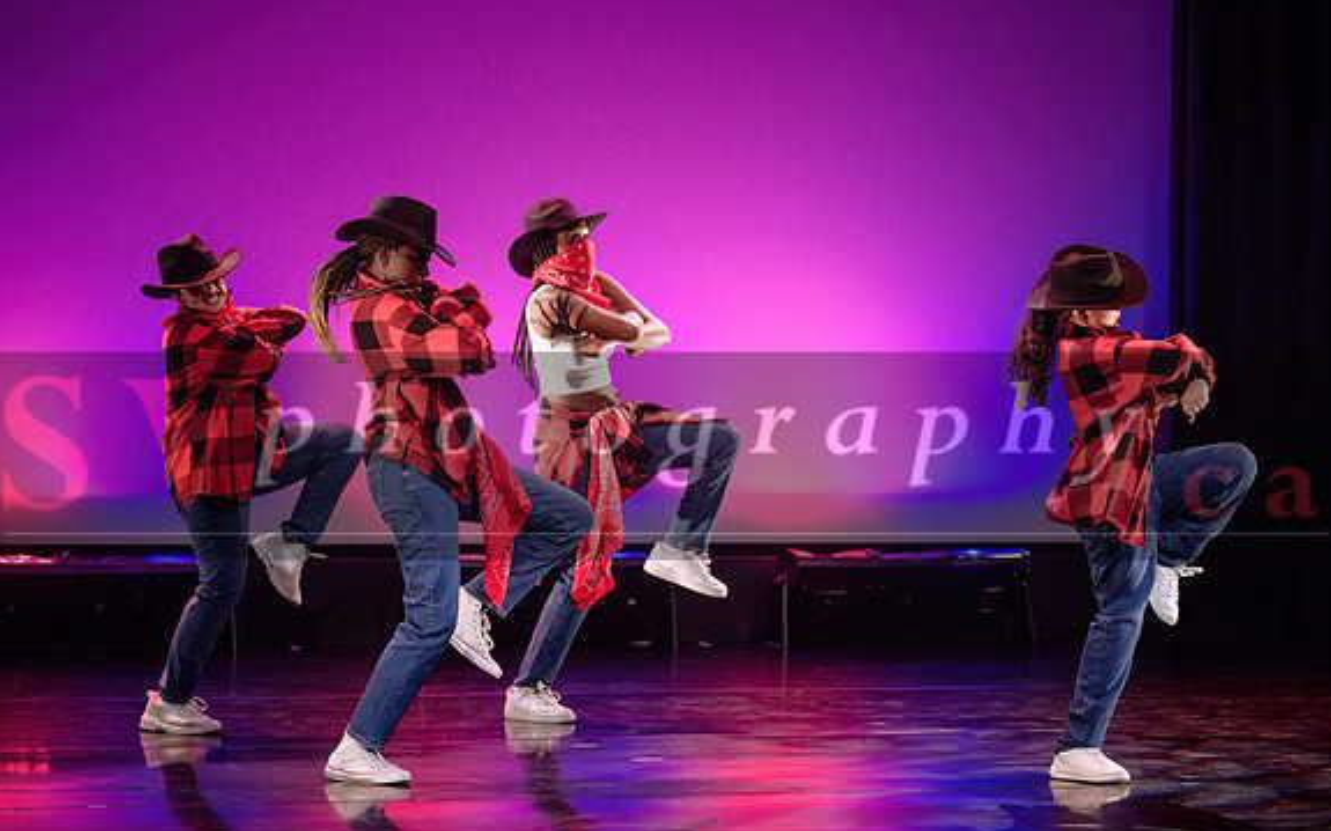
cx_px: 788
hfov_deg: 14.6
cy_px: 364
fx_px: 5186
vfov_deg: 9.2
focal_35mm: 143
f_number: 2.8
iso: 1600
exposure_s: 1/250
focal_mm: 116
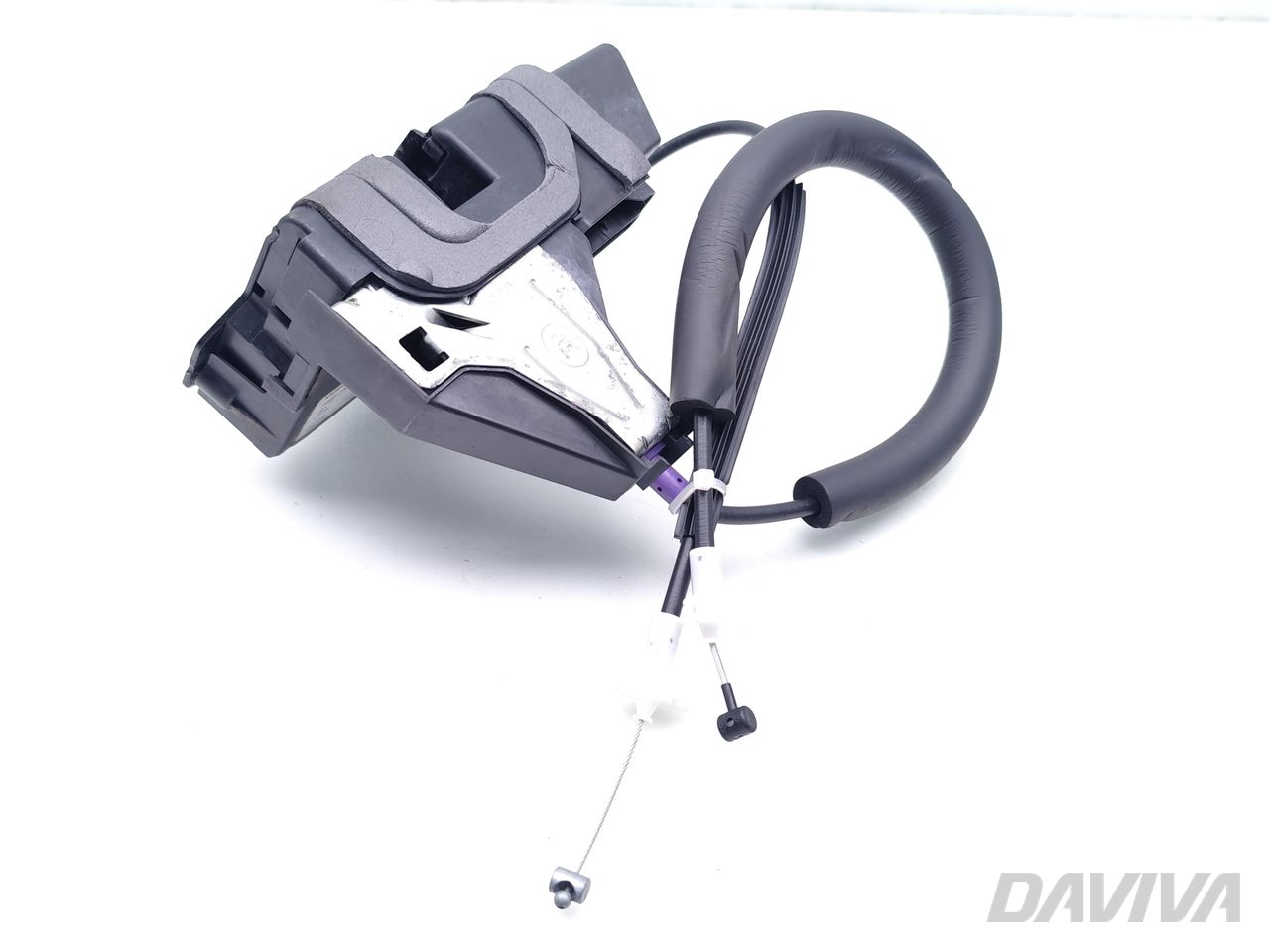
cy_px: 476
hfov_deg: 60.0
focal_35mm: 30
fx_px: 1101
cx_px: 635
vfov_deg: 46.8
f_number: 1.65
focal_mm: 6.19
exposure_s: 1/100
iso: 125
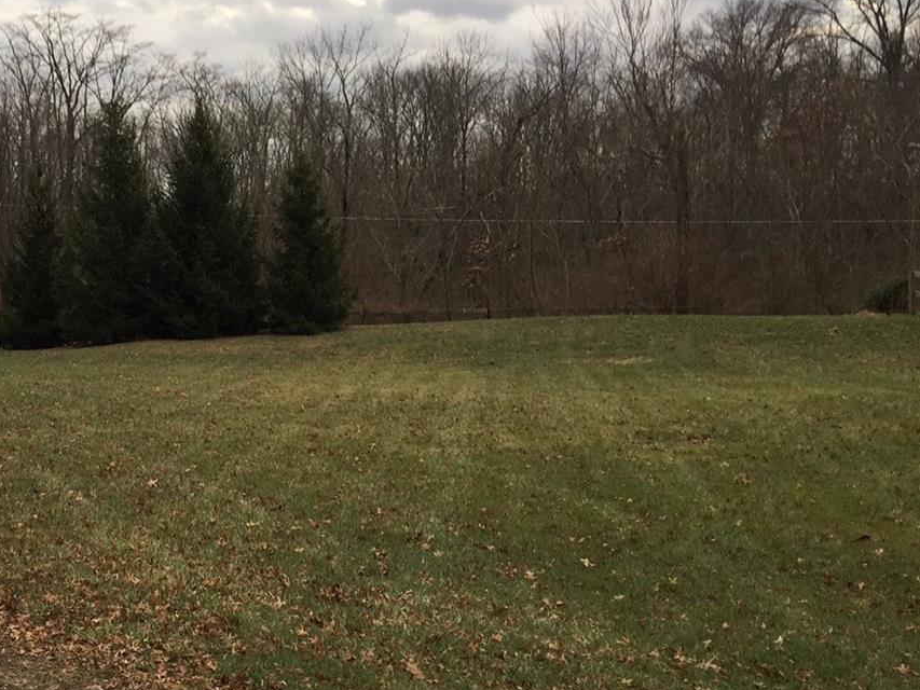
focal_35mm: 51
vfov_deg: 28.6
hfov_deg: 35.5
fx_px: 1356
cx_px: 114
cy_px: 318
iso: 40
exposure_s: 1/120
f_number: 2.2
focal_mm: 4.15
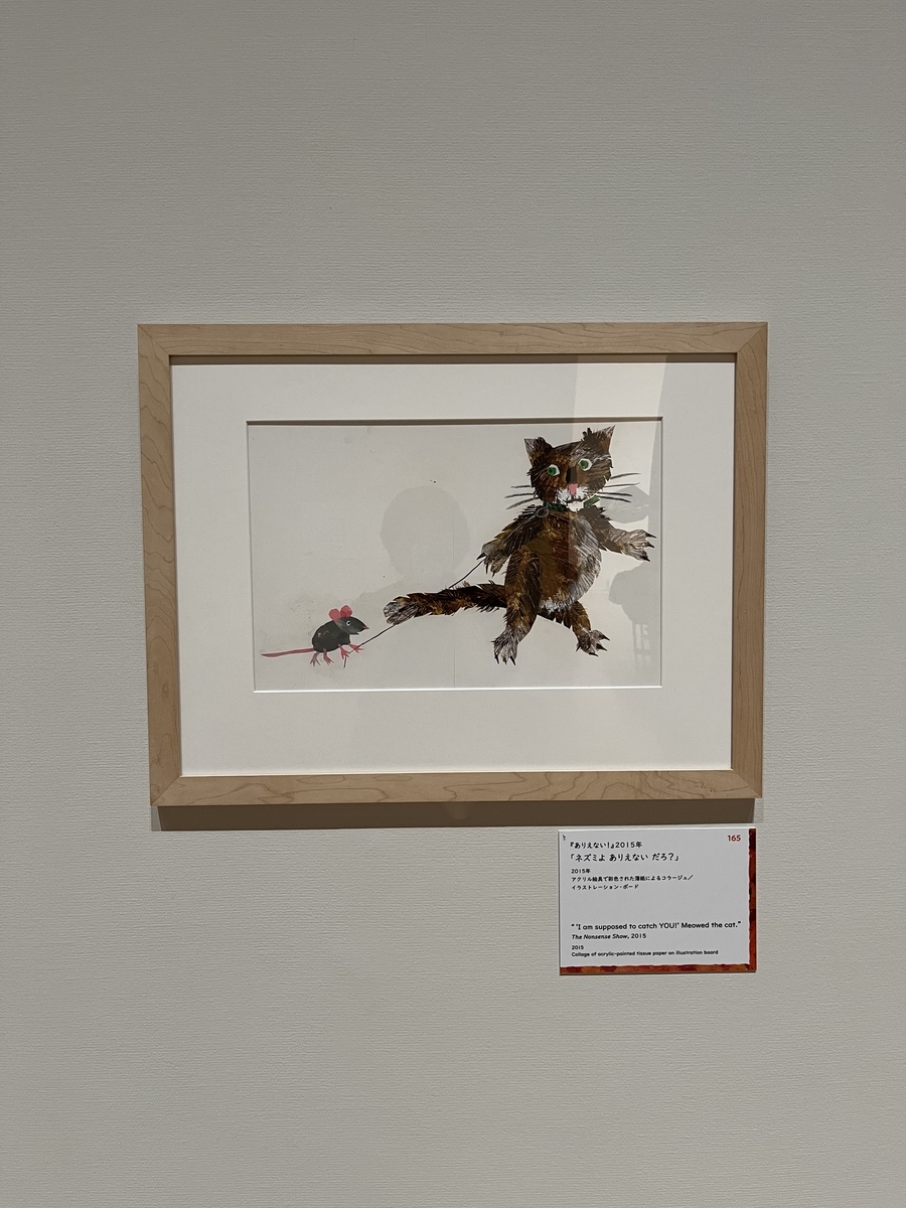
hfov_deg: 53.1
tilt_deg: -2.3
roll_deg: +1.7
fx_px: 907
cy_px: 604
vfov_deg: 67.3
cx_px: 453
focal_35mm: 26
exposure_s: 1/60
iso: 250
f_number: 1.6
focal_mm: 5.1
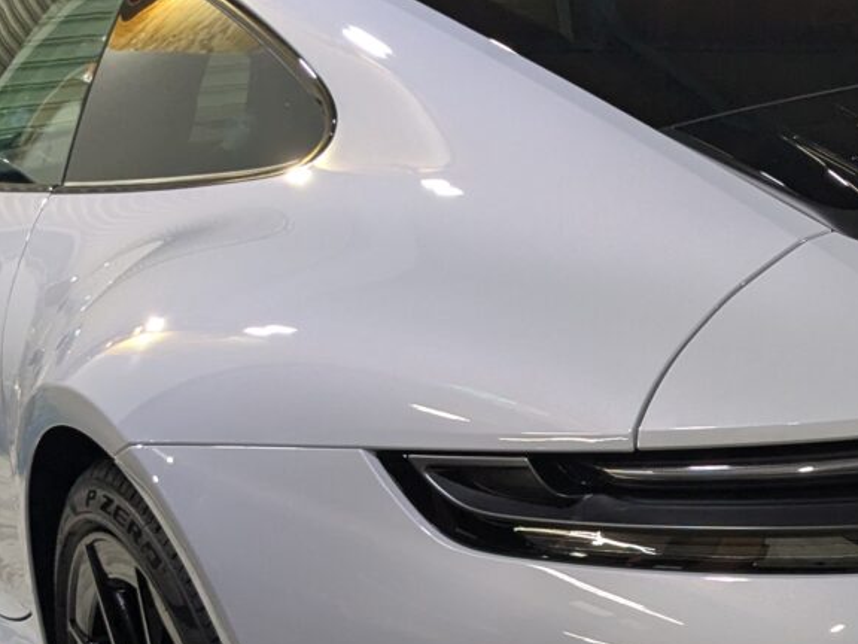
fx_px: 1785
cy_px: 617
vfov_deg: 19.9
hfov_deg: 25.4
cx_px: 903
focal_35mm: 72
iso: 208
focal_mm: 4.38
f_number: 1.73
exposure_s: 1/120
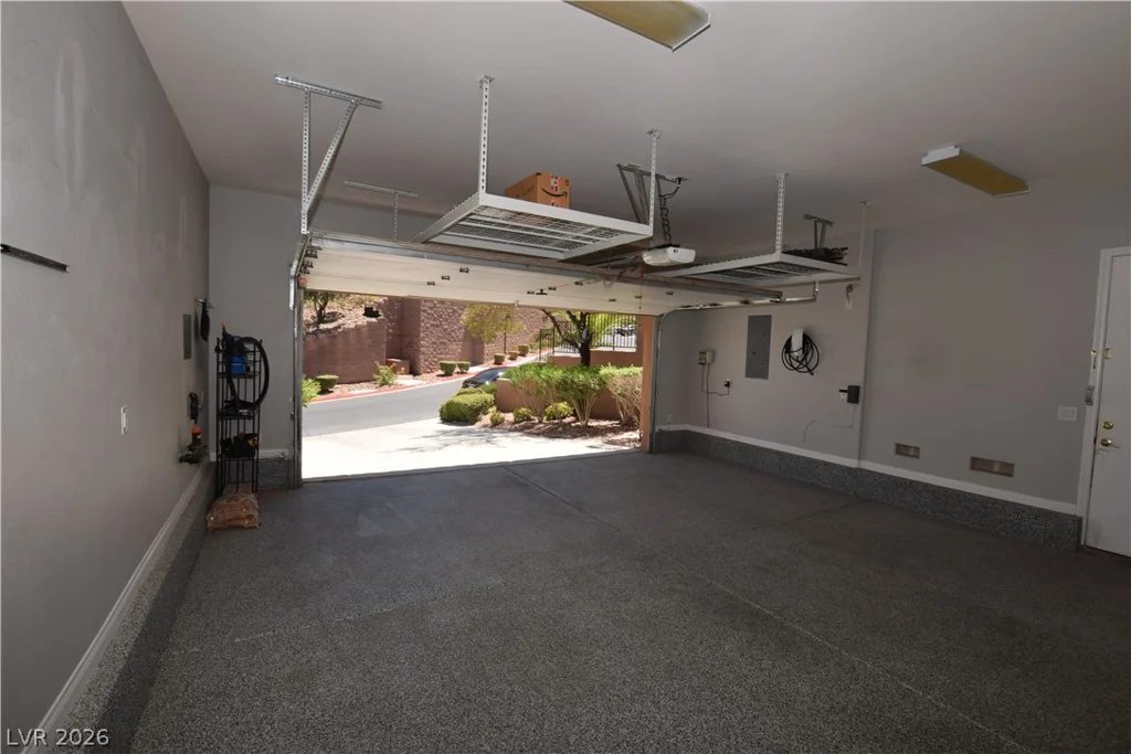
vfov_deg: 77.3
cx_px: 566
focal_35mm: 15
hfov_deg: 100.4
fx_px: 471
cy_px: 377
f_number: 7.1
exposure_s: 1/200
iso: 100
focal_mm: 10
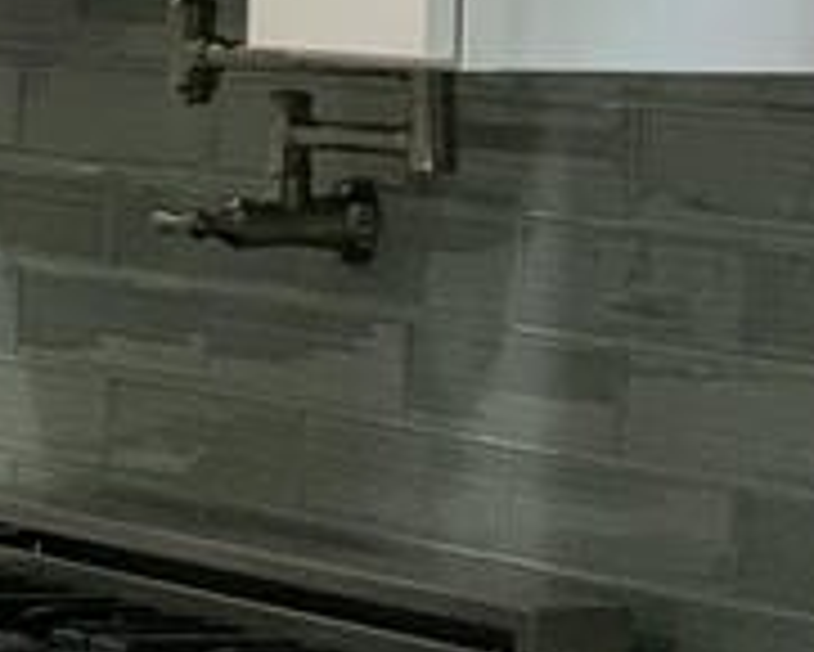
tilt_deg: -5.8
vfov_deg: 5.0
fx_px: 7424
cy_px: 740
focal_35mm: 308
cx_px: -603
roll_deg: -2.1
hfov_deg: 6.2
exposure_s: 1/60
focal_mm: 6
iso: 200
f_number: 2.4
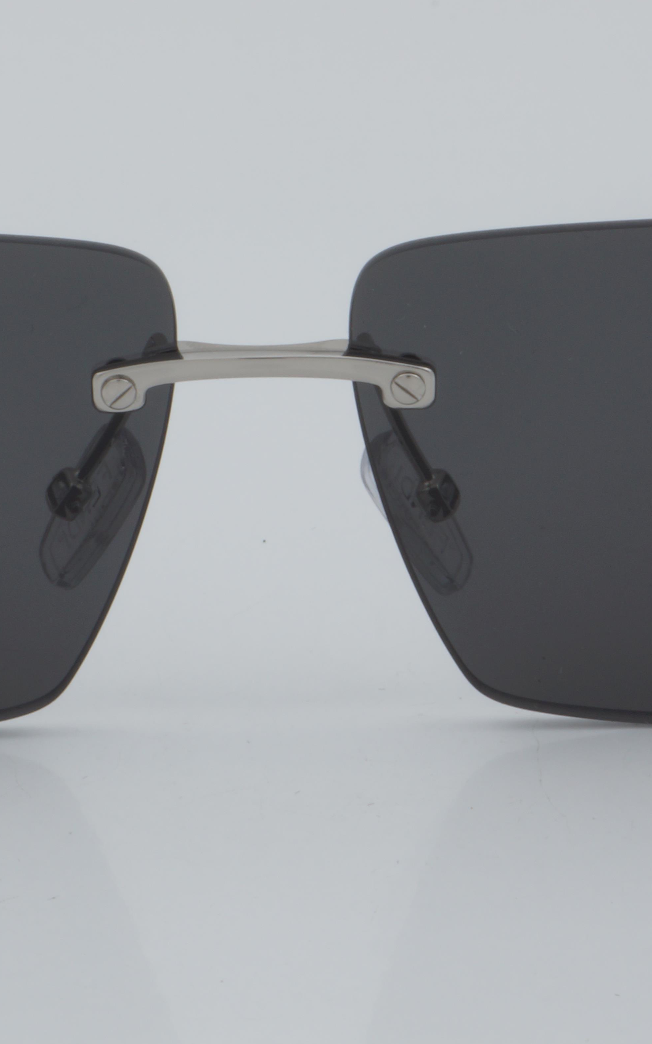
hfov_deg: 8.2
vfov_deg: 13.1
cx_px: 264
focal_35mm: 160
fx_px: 4548
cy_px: 394
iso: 100
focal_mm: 55
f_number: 32
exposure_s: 1/4
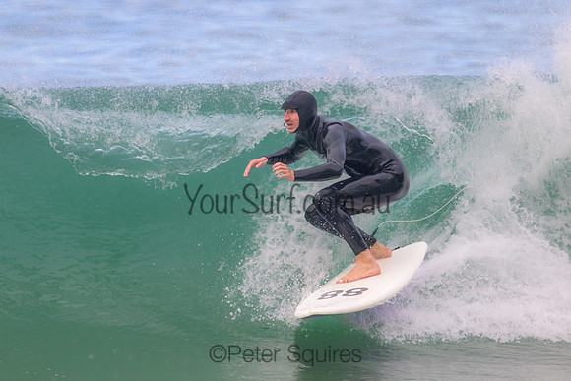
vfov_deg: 1.4
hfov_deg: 2.2
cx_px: 260
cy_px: 154
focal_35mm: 957
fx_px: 15178
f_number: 11
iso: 2000
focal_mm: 800
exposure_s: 1/1250
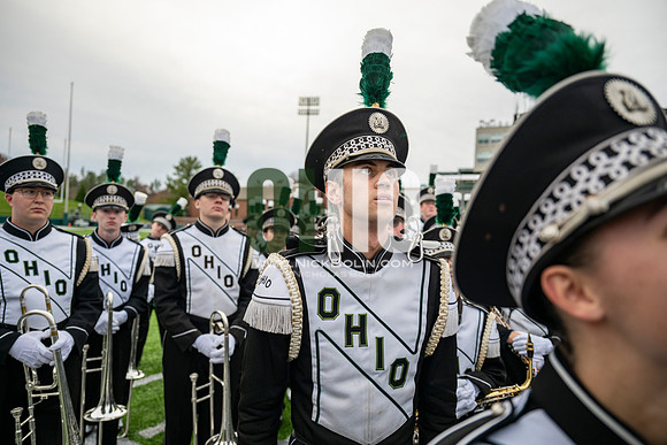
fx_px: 445
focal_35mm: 24
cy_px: 222
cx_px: 334
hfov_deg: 73.7
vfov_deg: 53.2
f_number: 2.8
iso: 200
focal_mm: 24
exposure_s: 1/500
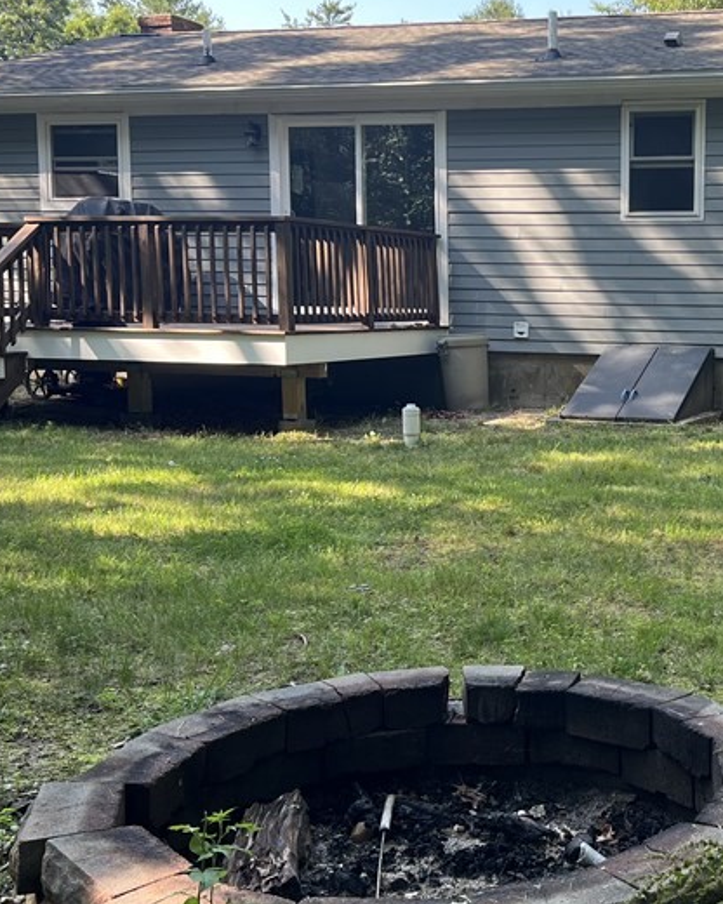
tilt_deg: -7.8
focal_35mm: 50
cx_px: 643
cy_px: 461
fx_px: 1337
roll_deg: -0.2
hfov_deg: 29.1
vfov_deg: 37.3
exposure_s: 1/353
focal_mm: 5.7
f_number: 1.5
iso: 50
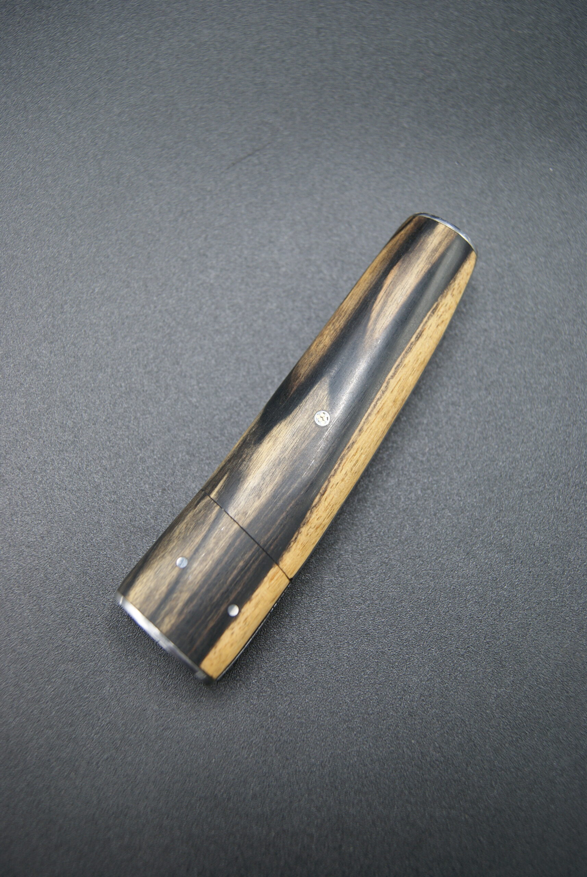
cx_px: 294
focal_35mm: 39
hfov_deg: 34.3
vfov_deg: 49.5
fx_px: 951
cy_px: 438
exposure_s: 1/50
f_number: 4.5
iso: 125
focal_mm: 26
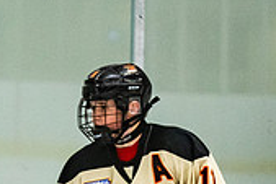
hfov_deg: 2.8
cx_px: 122
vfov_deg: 1.8
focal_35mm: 747
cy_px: 250
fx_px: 5732
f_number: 2.8
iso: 2000
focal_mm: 122
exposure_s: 1/640
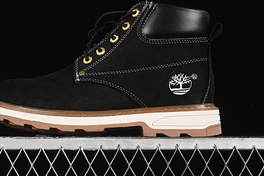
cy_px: 66
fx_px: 726
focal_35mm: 99
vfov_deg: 13.8
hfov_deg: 20.6
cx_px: 103
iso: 160
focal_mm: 50
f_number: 6.3
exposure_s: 1/50
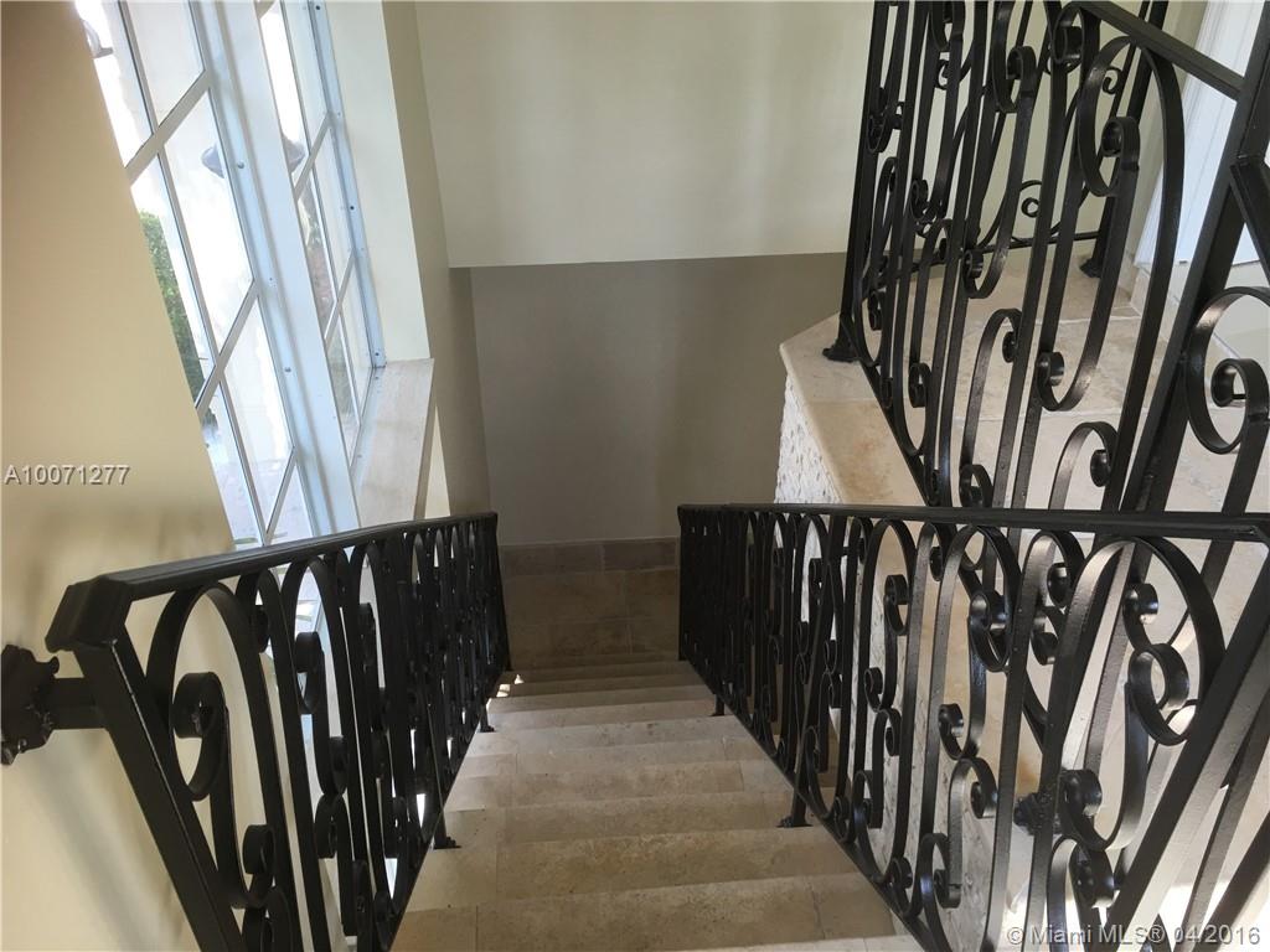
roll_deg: +1.0
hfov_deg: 61.7
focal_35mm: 29
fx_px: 1064
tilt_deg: -36.4
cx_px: 635
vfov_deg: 48.2
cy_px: 476
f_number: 2.2
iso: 25
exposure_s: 1/30
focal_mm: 4.15
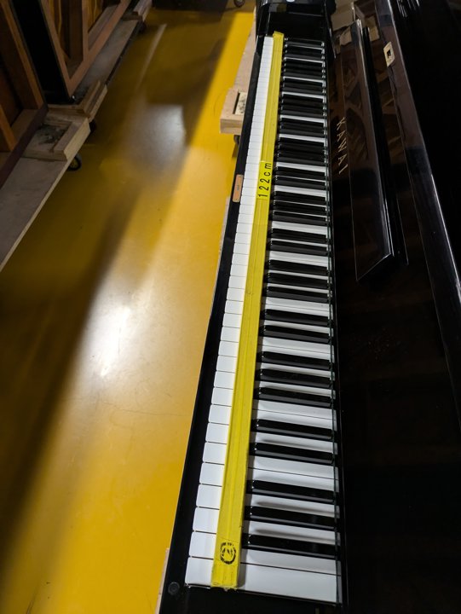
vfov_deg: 69.4
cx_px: 230
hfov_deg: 54.9
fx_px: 443
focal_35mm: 25
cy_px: 307
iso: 227
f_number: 1.89
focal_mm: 5.43
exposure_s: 1/33.3
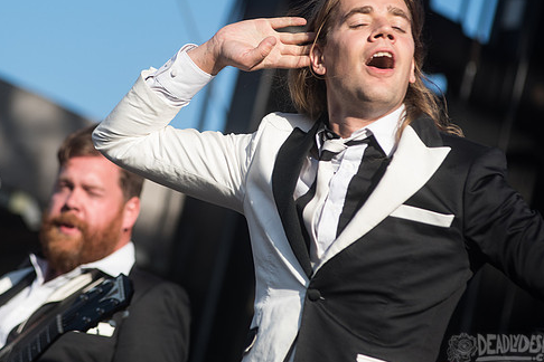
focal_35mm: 225
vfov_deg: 6.1
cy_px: 118
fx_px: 3400
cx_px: 197
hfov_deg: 9.1
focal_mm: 160
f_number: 4
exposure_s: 1/2500
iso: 250
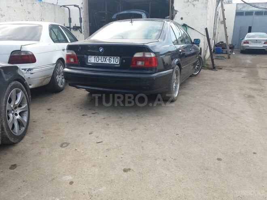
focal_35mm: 28
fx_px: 216
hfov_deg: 63.4
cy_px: 100
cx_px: 134
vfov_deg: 49.7
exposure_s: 1/434
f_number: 1.9
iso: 64
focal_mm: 3.7
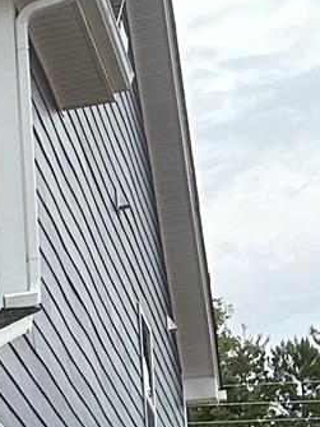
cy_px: 579
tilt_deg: +8.7
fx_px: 2035
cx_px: -731
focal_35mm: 165
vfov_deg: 11.6
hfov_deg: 7.6
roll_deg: -0.6
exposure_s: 1/3472
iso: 80
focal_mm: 6.86
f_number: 1.78
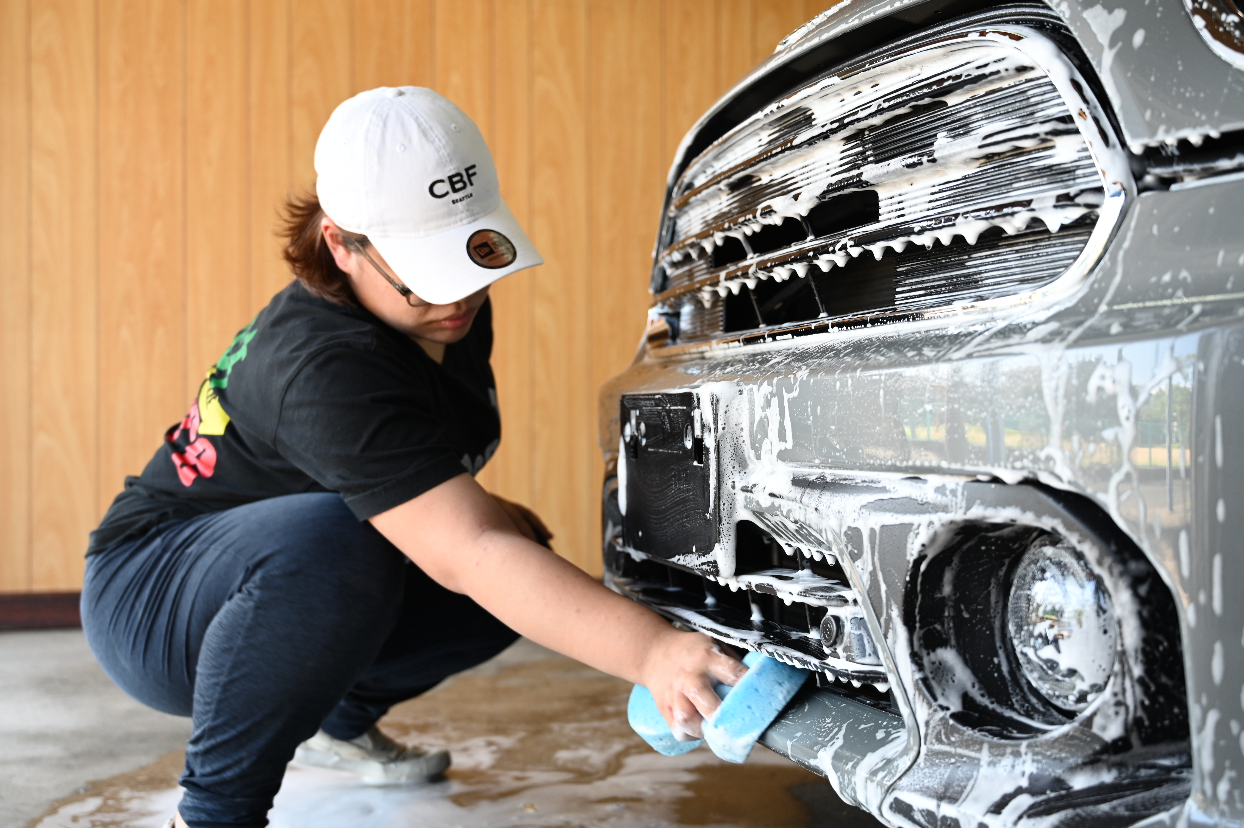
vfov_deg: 31.2
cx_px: 622
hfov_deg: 45.4
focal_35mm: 43
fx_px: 1485
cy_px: 414
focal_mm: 43
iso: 400
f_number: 4
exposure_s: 1/125
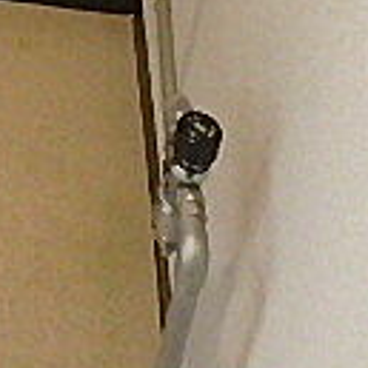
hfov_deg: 17.2
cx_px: -171
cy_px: -282
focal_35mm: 92
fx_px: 1107
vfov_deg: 16.1
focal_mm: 3.7
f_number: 3.5
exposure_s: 1/30
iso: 800
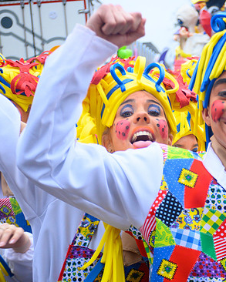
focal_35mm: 116
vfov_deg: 16.6
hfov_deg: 13.2
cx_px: 211
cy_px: 148
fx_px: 969
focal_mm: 52
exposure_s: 1/320
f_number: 5
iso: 400
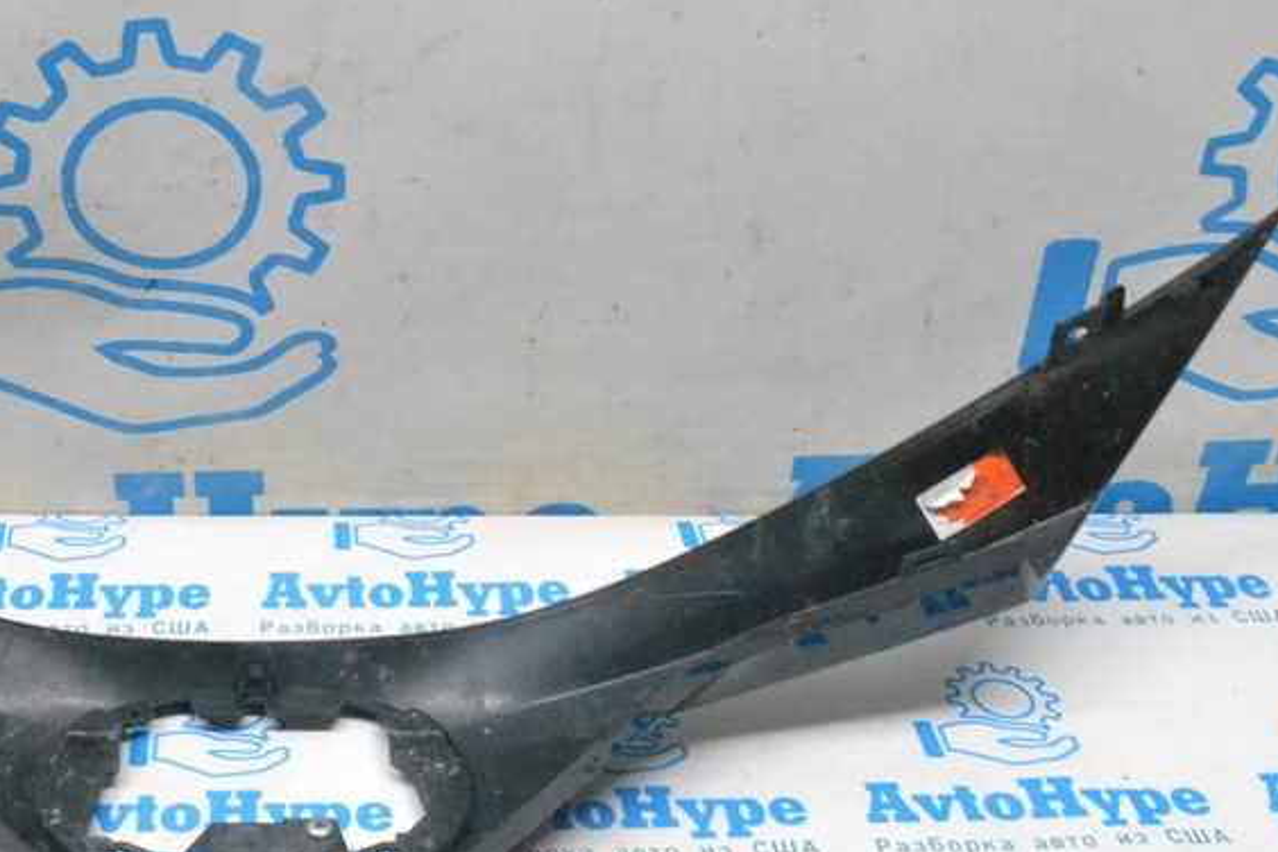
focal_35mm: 49
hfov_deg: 38.8
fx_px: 1739
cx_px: 249
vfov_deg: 27.5
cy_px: 404
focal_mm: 18
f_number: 13
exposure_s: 1/100
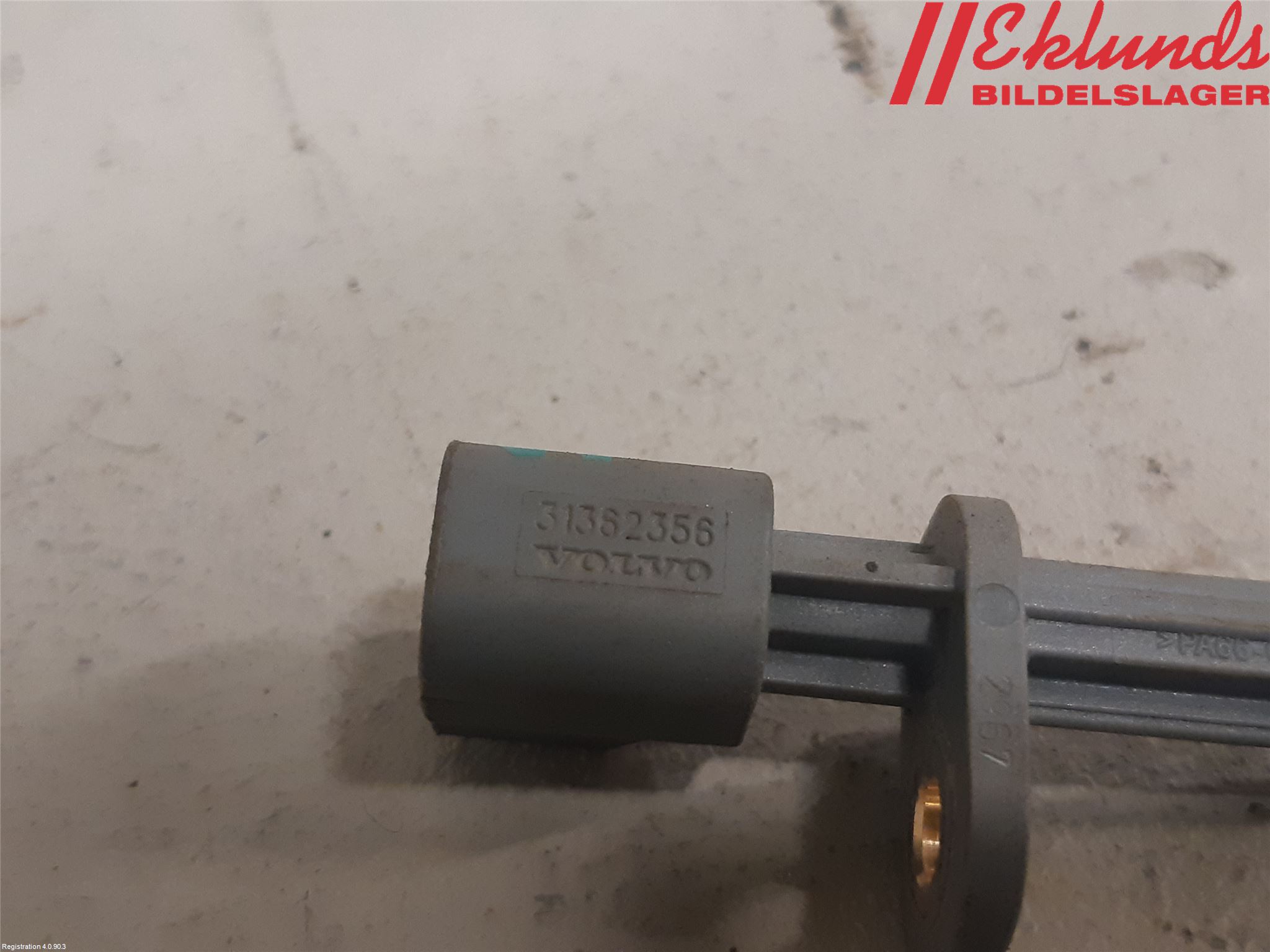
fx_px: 954
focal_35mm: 26
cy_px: 476
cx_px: 635
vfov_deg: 53.1
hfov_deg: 67.3
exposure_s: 1/50
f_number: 1.7
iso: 200
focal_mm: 3.93
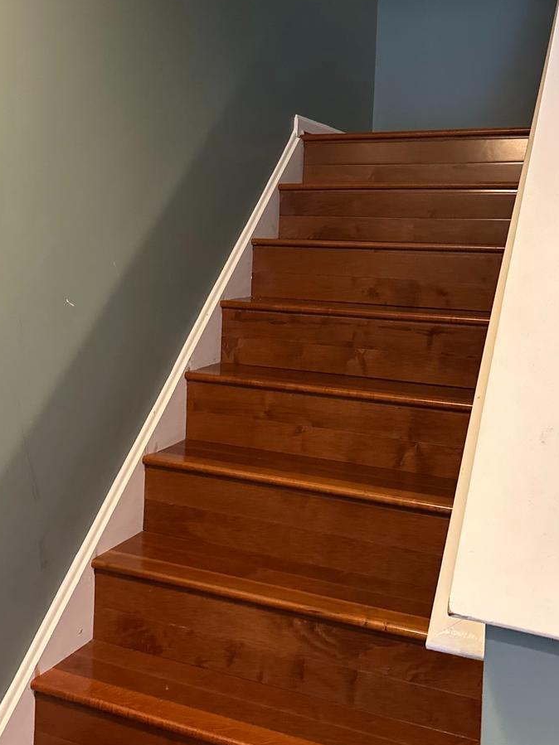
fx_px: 883
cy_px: 254
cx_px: 202
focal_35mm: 41
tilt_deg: -0.2
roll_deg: -2.6
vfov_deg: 45.2
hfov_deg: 34.9
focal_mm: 6.86
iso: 800
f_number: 1.78
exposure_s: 1/60.2
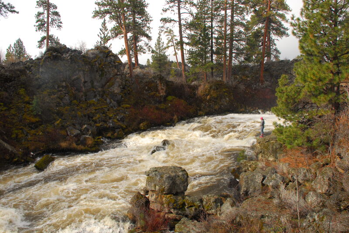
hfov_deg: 67.3
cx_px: 174
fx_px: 262
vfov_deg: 48.0
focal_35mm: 27
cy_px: 116
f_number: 8
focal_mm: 18
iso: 200
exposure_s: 1/160
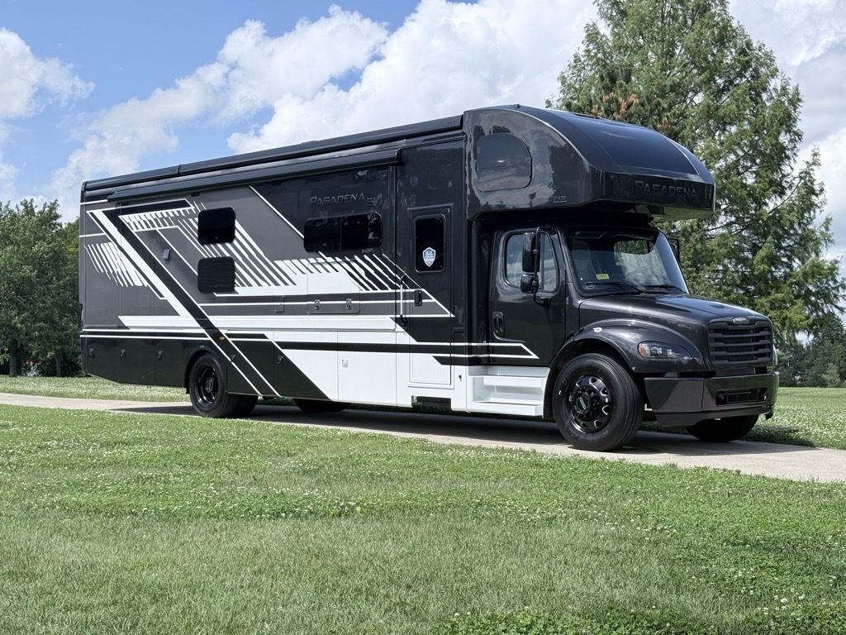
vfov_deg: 30.3
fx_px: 1173
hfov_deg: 39.7
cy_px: 318
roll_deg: +1.2
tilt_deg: +4.7
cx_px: 423
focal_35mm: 48
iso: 64
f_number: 1.78
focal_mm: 6.76
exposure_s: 1/4329
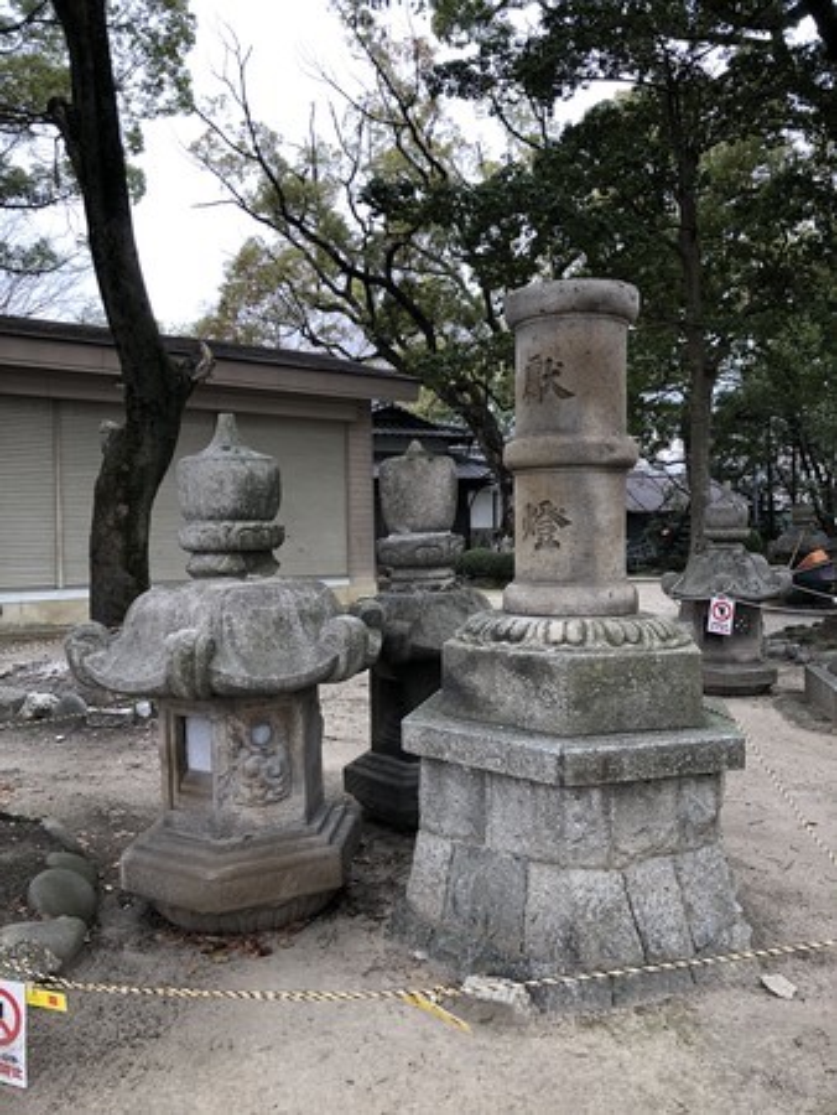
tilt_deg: -1.4
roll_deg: +1.3
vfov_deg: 63.4
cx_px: 418
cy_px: 558
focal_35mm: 28
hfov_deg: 49.8
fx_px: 902
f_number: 1.8
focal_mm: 3.99
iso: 32
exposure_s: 1/120
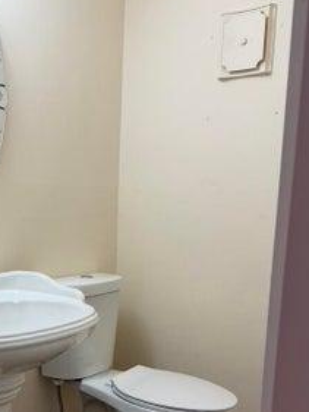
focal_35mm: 41
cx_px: 89
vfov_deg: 44.7
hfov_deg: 34.6
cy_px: 292
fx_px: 488
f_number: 1.78
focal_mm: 6.76
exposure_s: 1/120
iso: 80
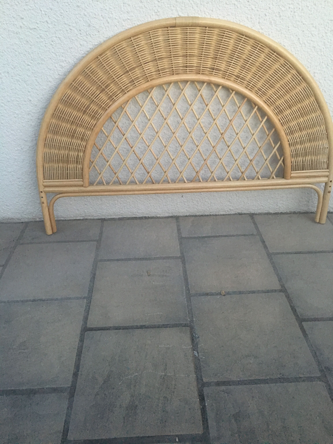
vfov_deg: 61.7
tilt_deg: -32.9
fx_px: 372
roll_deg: +0.0
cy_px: 222
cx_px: 166
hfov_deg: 48.2
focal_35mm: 29
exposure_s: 1/25
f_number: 2.2
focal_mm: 4.15
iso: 200
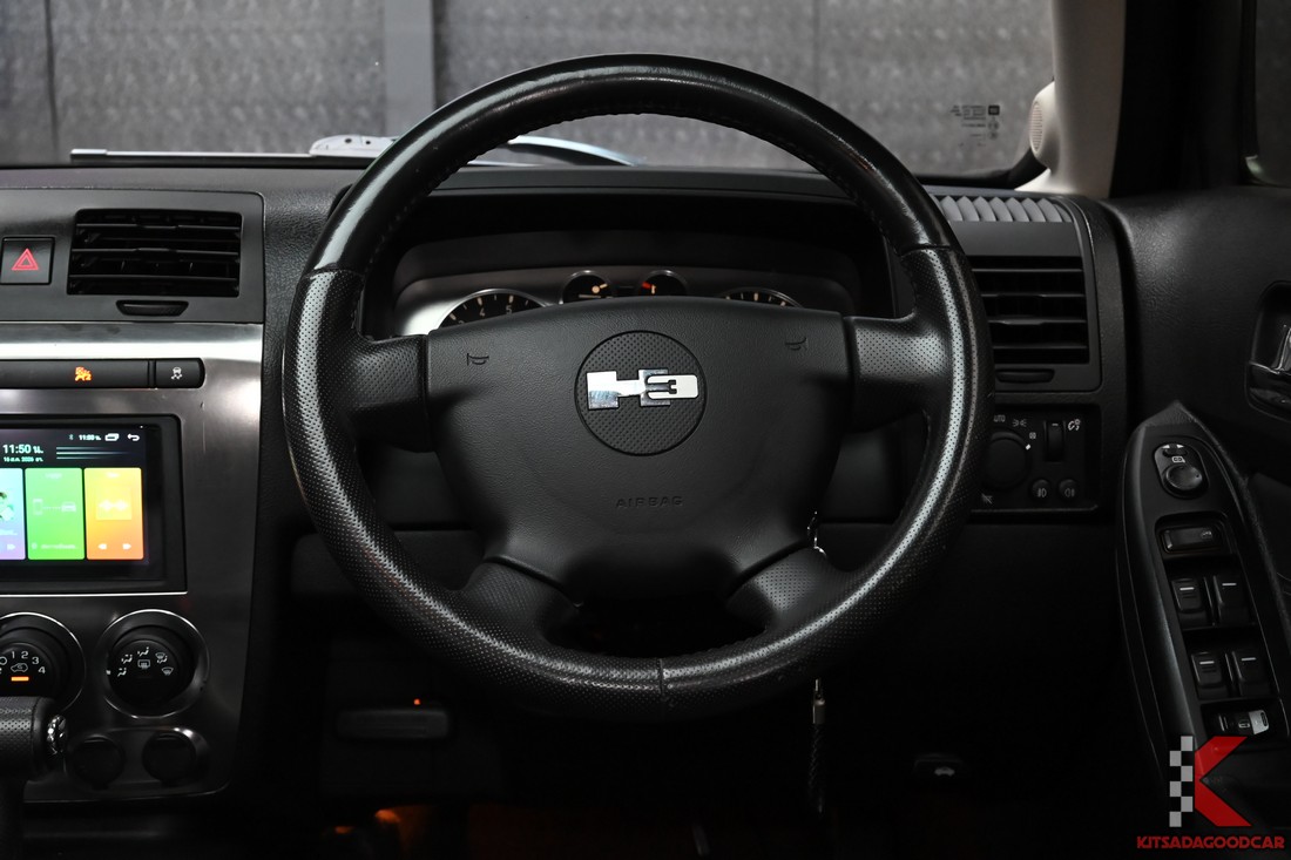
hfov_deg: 38.9
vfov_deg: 26.5
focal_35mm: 51
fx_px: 1829
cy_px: 430
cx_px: 646
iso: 2200
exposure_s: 1/45
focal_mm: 34.5
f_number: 5.6
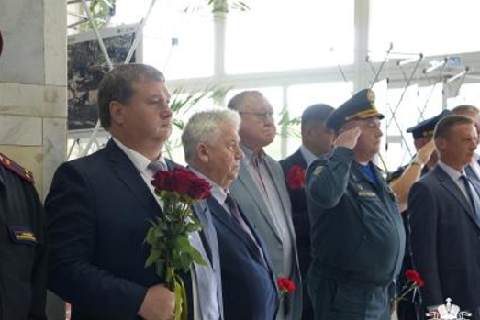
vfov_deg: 18.0
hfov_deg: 26.5
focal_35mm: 76
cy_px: 180
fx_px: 1014
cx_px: 167
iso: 1600
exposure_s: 1/160
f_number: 4
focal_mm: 53
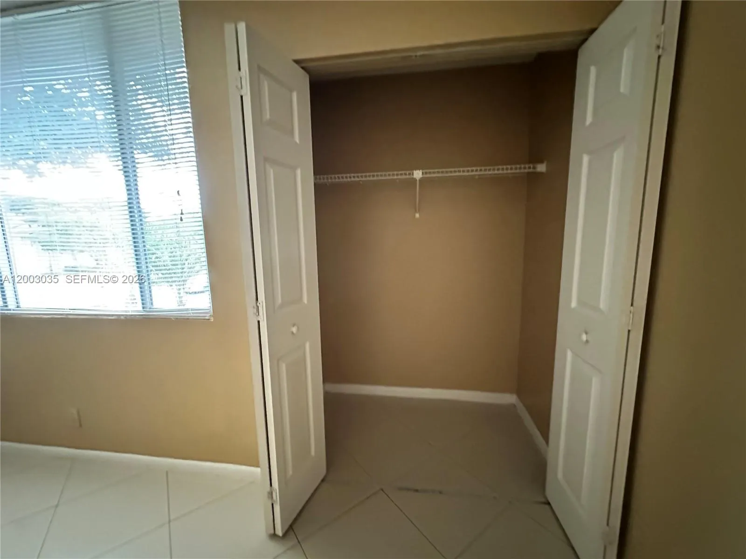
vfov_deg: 85.7
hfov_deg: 102.1
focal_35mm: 14
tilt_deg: -7.7
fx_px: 302
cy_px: 280
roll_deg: +0.8
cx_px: 373
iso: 1250
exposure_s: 1/30
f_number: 2.2
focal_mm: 2.22
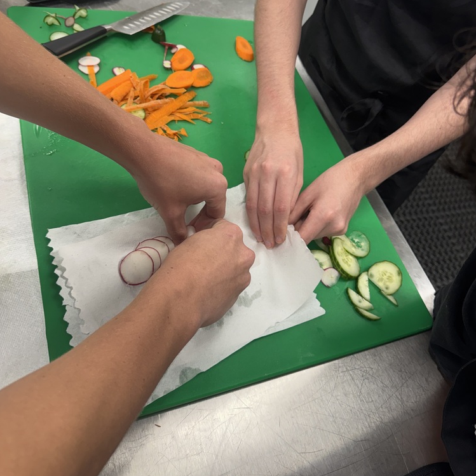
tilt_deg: -49.1
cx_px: 241
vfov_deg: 55.2
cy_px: 190
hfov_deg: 55.6
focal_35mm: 29
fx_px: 451
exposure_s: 1/120
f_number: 1.78
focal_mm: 6.76
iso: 125
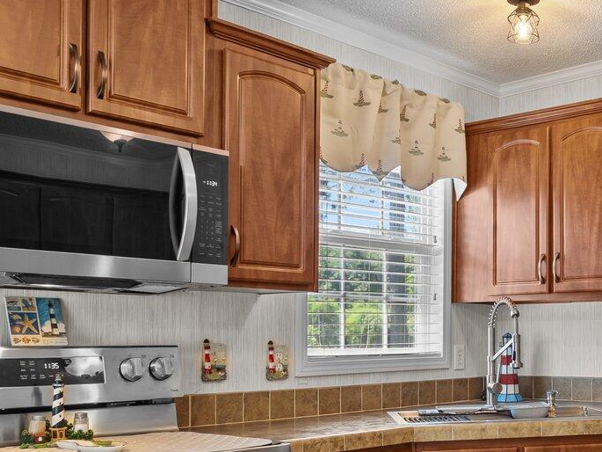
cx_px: 535
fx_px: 800
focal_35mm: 46
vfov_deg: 31.1
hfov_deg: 38.6
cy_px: 330
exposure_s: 1/5
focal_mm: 16
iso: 500
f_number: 4
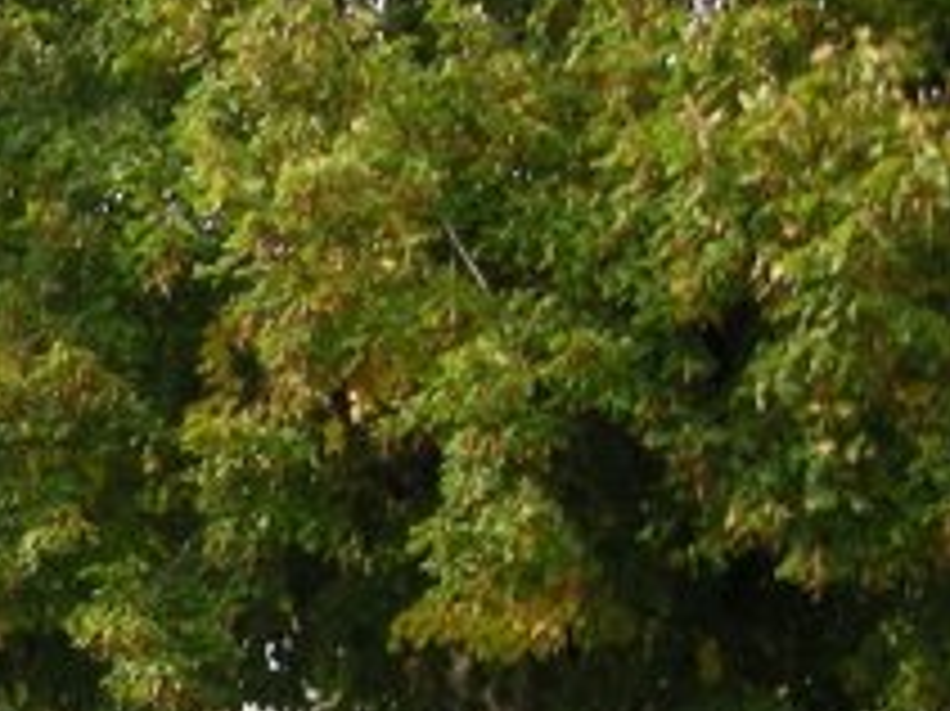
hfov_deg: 13.2
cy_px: 1084
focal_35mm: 133
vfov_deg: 10.7
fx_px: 3648
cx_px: -842
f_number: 2.8
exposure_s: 1/105
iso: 50
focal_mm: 5.7
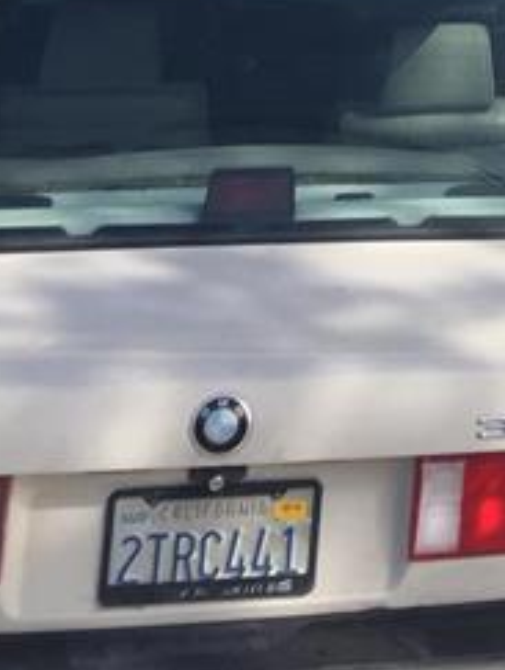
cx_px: 1038
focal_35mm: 122
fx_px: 2367
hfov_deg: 11.0
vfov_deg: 13.6
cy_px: -695
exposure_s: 1/860
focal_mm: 4.15
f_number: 2.2
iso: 32
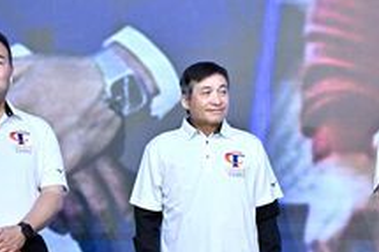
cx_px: 460
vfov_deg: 4.1
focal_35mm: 335
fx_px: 3524
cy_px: 197
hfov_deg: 6.1
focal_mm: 120
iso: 1600
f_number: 5
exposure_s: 1/320
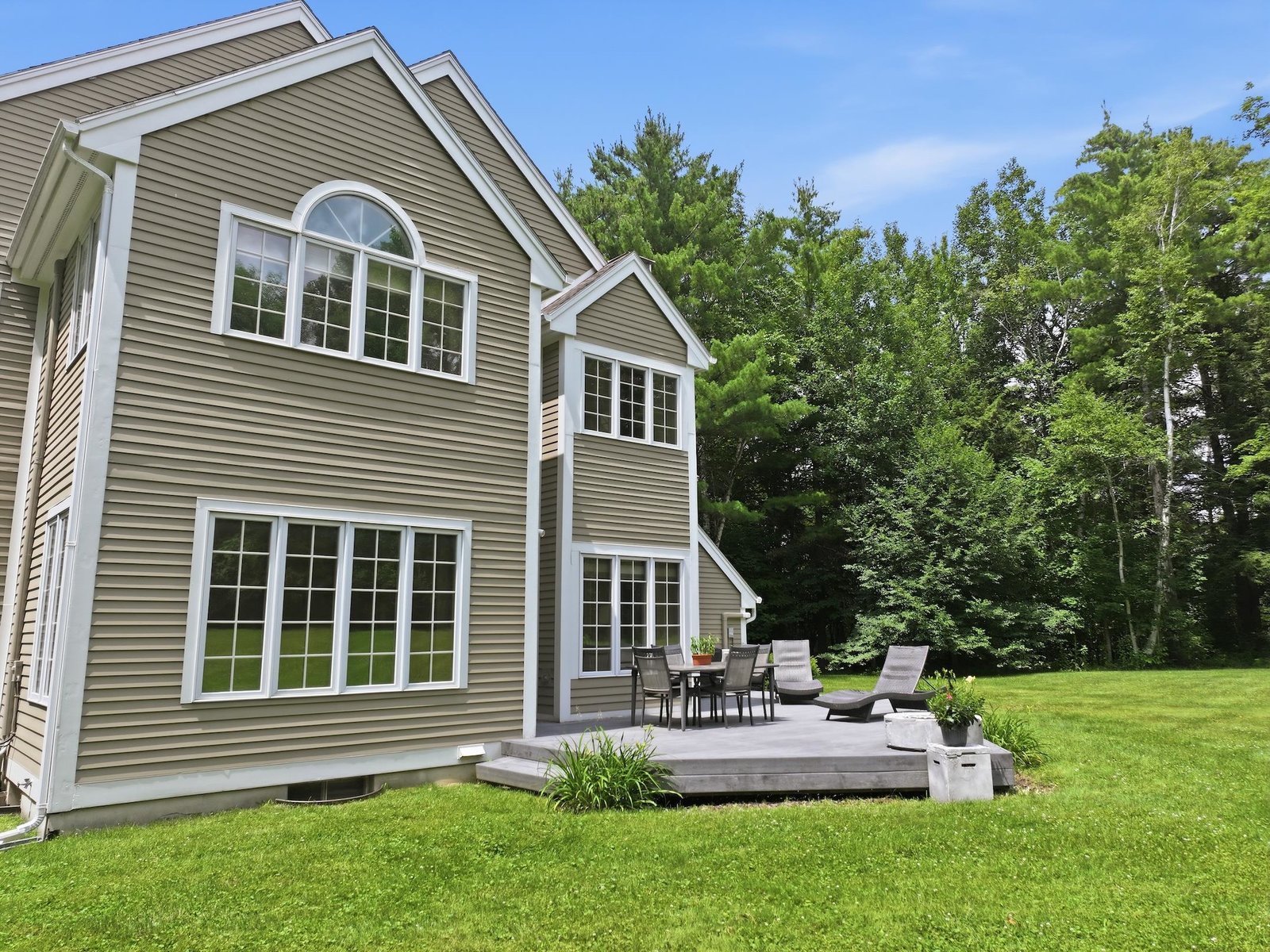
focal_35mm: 24
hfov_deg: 71.6
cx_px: 635
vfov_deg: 56.8
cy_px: 476
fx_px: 881
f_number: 2.8
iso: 150
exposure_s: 1/2500
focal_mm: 12.3
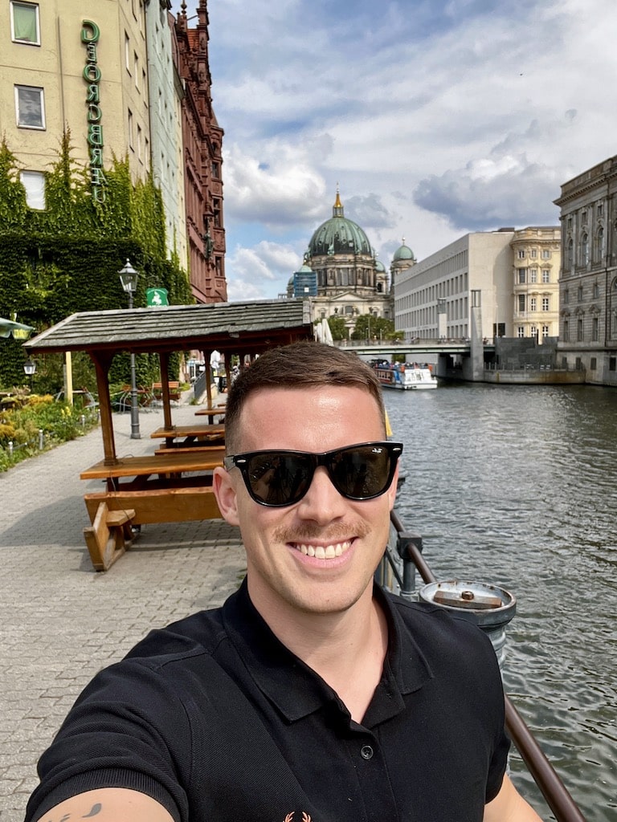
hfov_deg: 46.8
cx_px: 308
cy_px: 411
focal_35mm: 30
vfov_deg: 60.0
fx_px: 713
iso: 32
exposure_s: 1/376
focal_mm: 2.71
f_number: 2.2
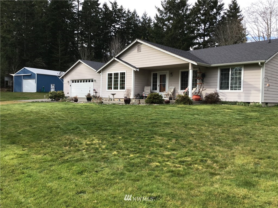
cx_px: 139
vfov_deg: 45.4
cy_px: 104
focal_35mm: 31
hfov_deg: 58.4
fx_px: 249
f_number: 2.4
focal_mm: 3.3
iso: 25
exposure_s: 1/367
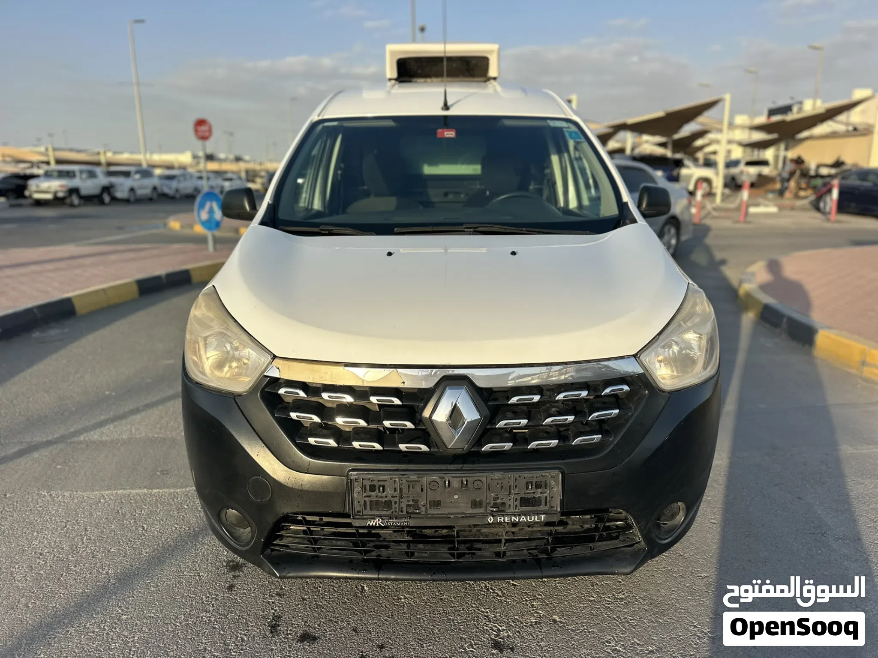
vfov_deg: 56.8
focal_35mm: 24
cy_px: 329
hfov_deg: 71.6
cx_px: 439
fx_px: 609
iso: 80
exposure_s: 1/2732
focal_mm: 6.86
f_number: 1.78
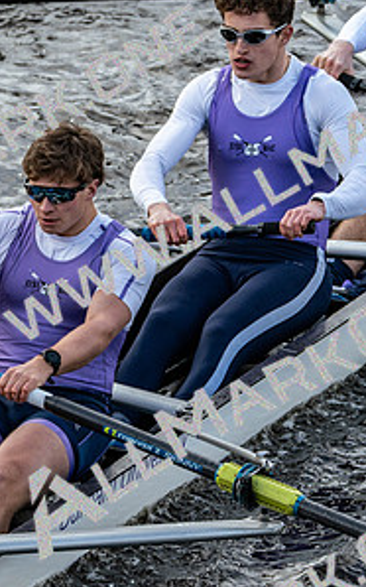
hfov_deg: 1.4
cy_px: 373
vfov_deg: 2.3
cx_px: -140
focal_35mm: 932
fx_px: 14889
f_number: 6.3
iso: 800
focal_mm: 470
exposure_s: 1/1250
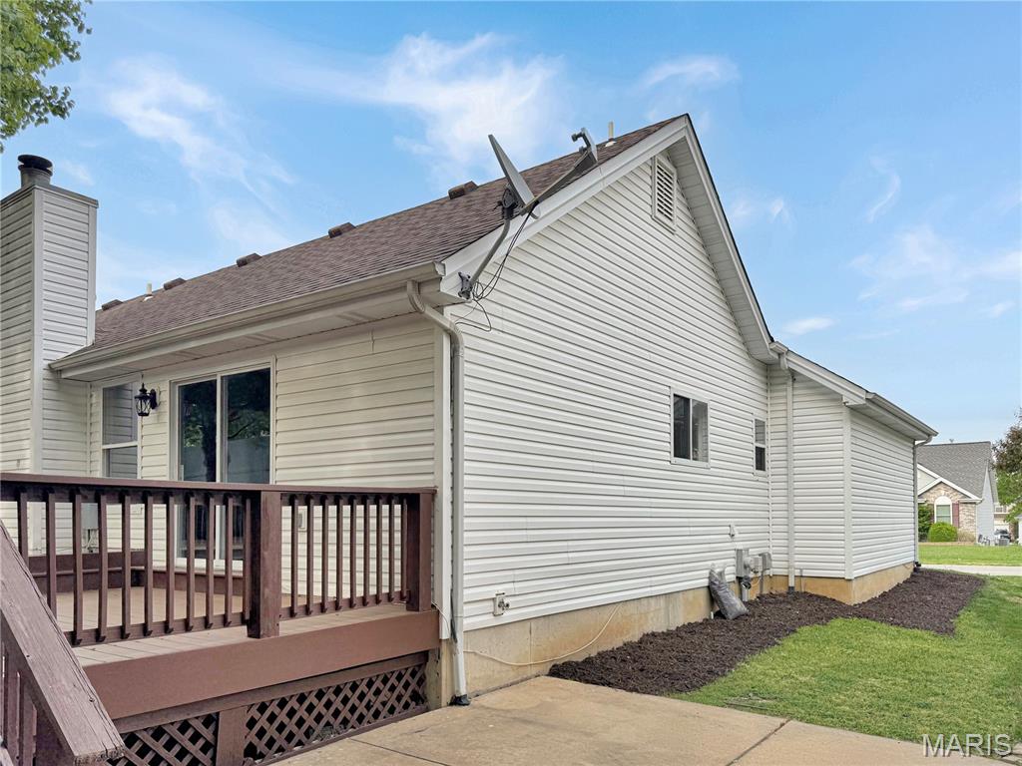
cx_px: 511
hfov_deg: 71.6
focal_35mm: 24
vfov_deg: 56.8
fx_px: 709
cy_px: 383
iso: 80
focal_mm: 6.76
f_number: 1.78
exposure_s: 1/2506
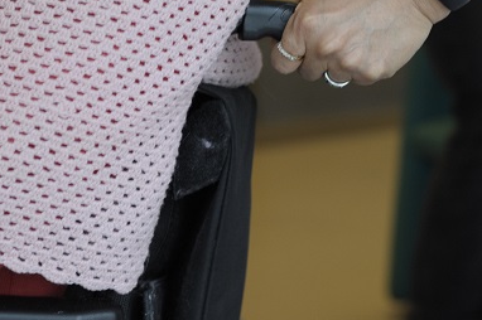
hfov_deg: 17.9
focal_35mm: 114
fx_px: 1525
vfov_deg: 12.0
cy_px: 111
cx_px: 284
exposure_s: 1/125
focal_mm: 50
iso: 800
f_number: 3.2
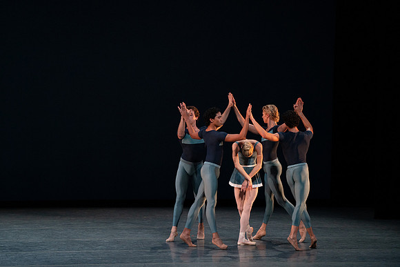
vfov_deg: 5.2
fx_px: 2945
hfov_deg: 7.8
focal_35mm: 265
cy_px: 134
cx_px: 200
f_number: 7.1
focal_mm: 265
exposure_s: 1/400
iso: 5000
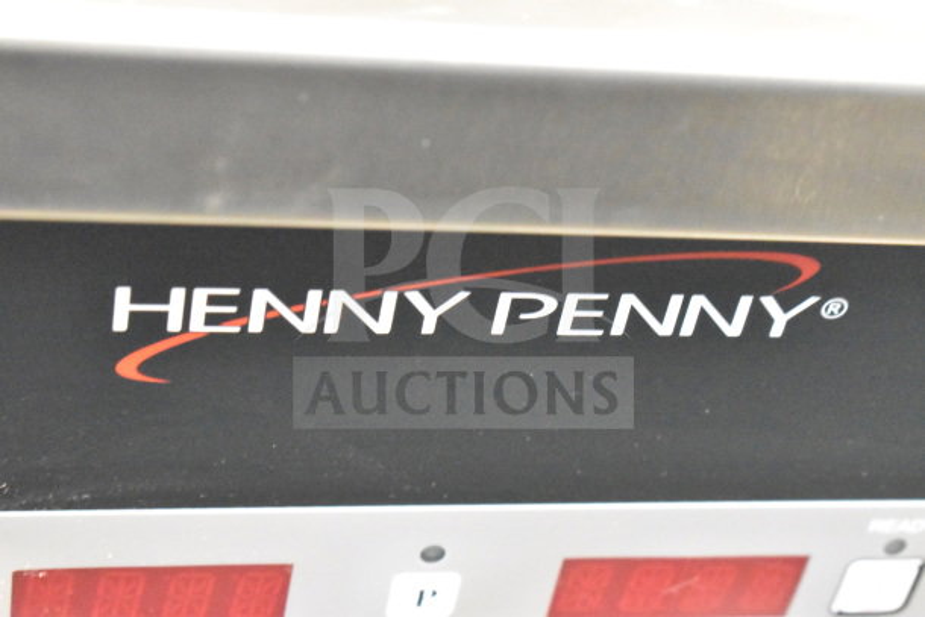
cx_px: 462
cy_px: 308
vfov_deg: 16.6
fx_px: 2120
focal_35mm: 82
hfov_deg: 24.6
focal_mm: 55
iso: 25600
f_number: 5.6
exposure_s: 1/40
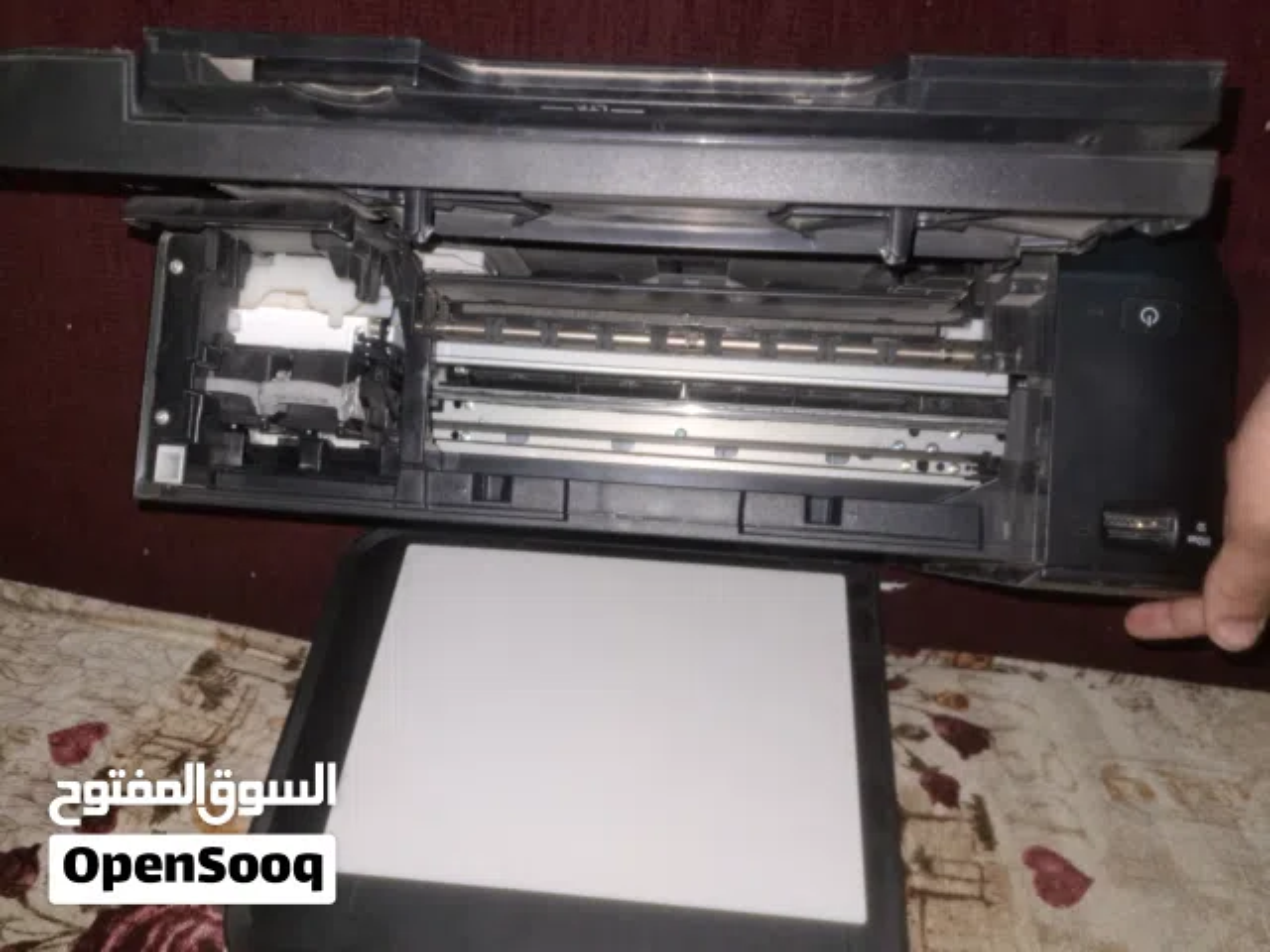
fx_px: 881
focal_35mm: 24
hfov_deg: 71.6
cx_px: 635
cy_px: 476
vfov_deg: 56.8
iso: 200
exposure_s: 1/50
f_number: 1.8
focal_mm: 5.23
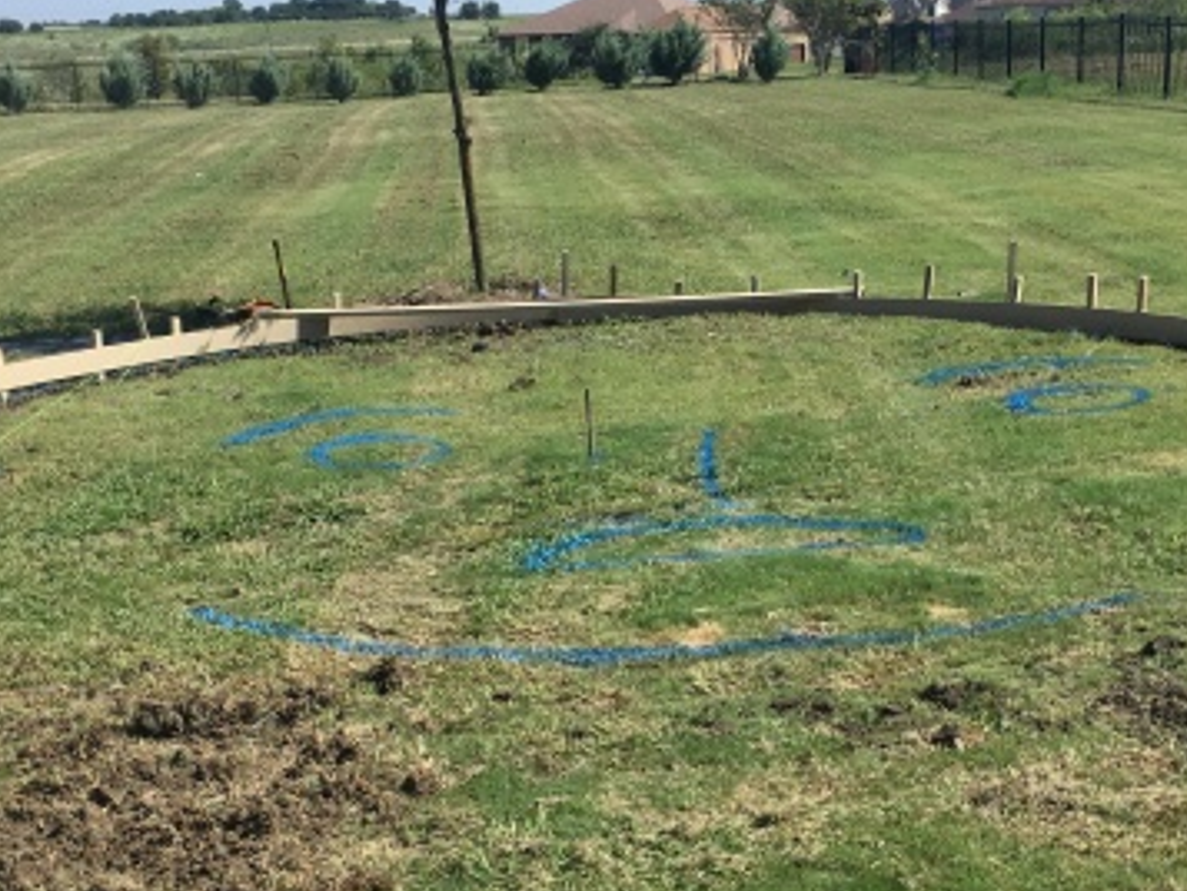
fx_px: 1784
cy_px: 688
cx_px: 685
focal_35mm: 52
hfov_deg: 36.7
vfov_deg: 27.6
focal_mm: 4.15
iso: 25
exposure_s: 1/1425
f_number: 2.2
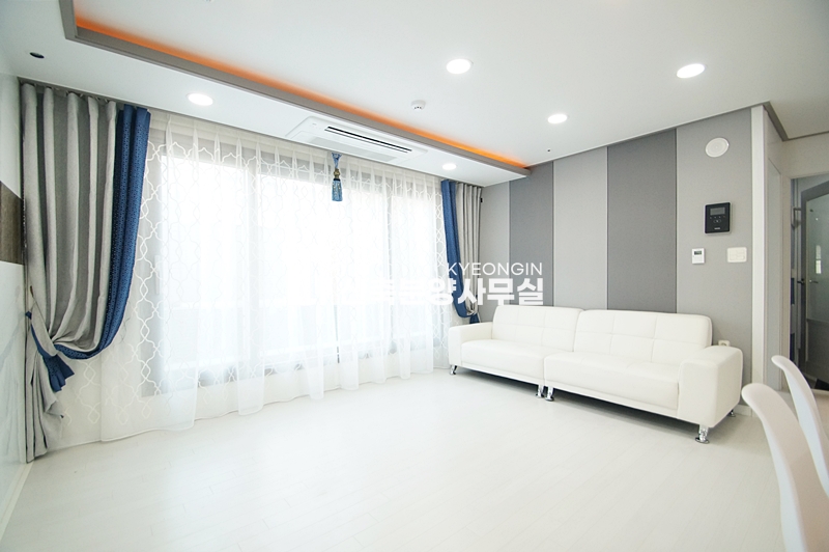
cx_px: 414
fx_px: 345
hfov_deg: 100.4
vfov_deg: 77.2
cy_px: 276
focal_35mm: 15
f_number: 3.5
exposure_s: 1/160
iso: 800
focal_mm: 10
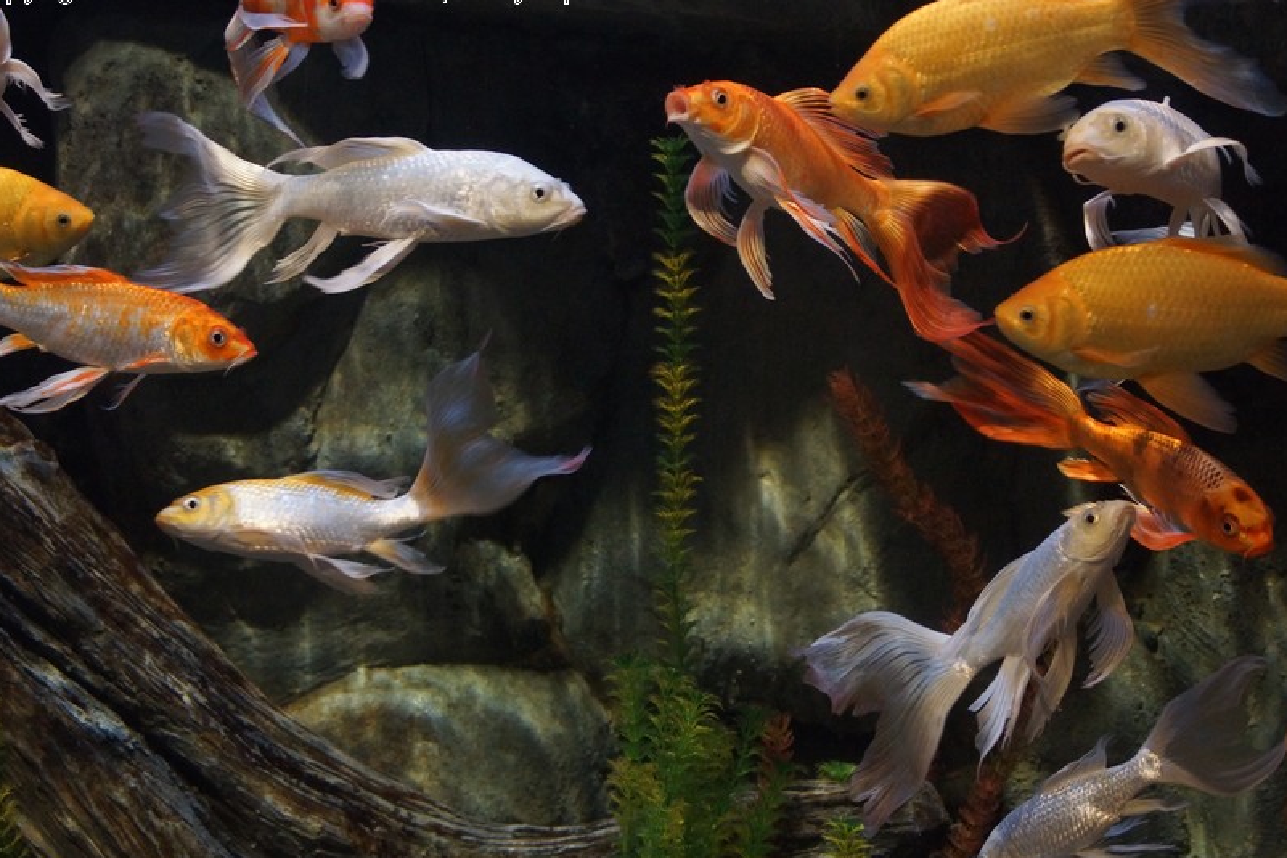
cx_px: 688
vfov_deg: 11.6
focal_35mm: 118
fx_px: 4218
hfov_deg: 17.3
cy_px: 431
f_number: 4
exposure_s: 1/60
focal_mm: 70
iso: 1600
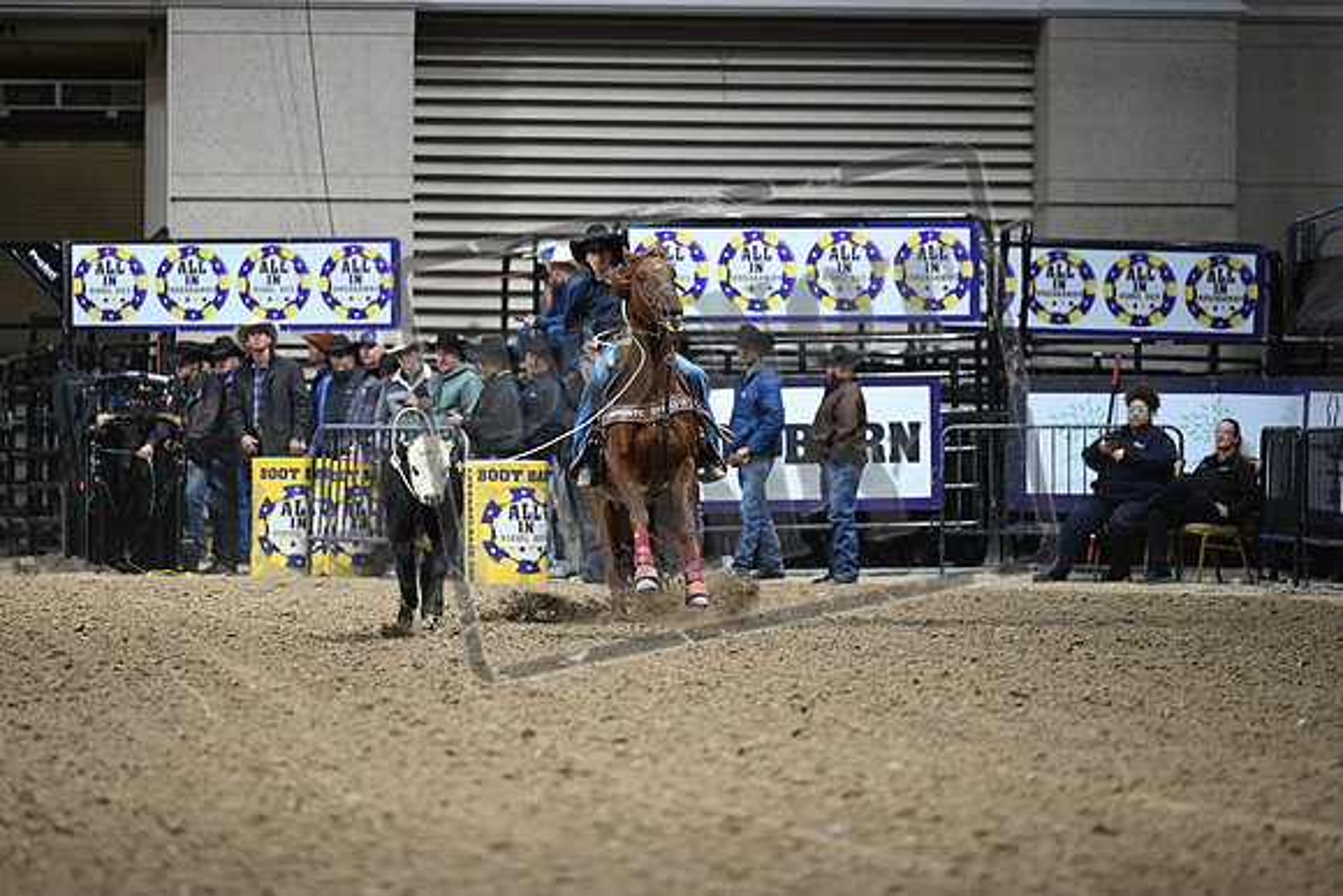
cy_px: 448
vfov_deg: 6.9
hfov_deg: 10.3
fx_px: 7463
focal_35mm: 200
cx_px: 672
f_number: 2.8
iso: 2500
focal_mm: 200
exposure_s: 1/640
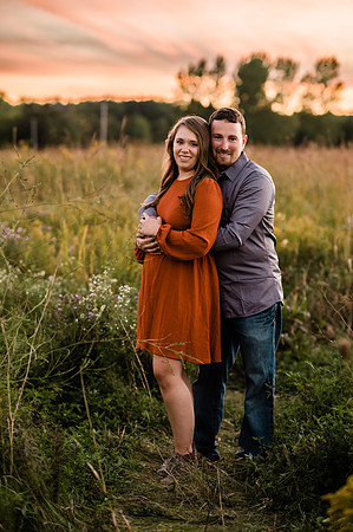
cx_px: 176
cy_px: 266
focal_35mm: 85
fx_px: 1253
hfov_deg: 16.0
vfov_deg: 23.9
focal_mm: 85
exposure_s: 1/200
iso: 500
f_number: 2.5
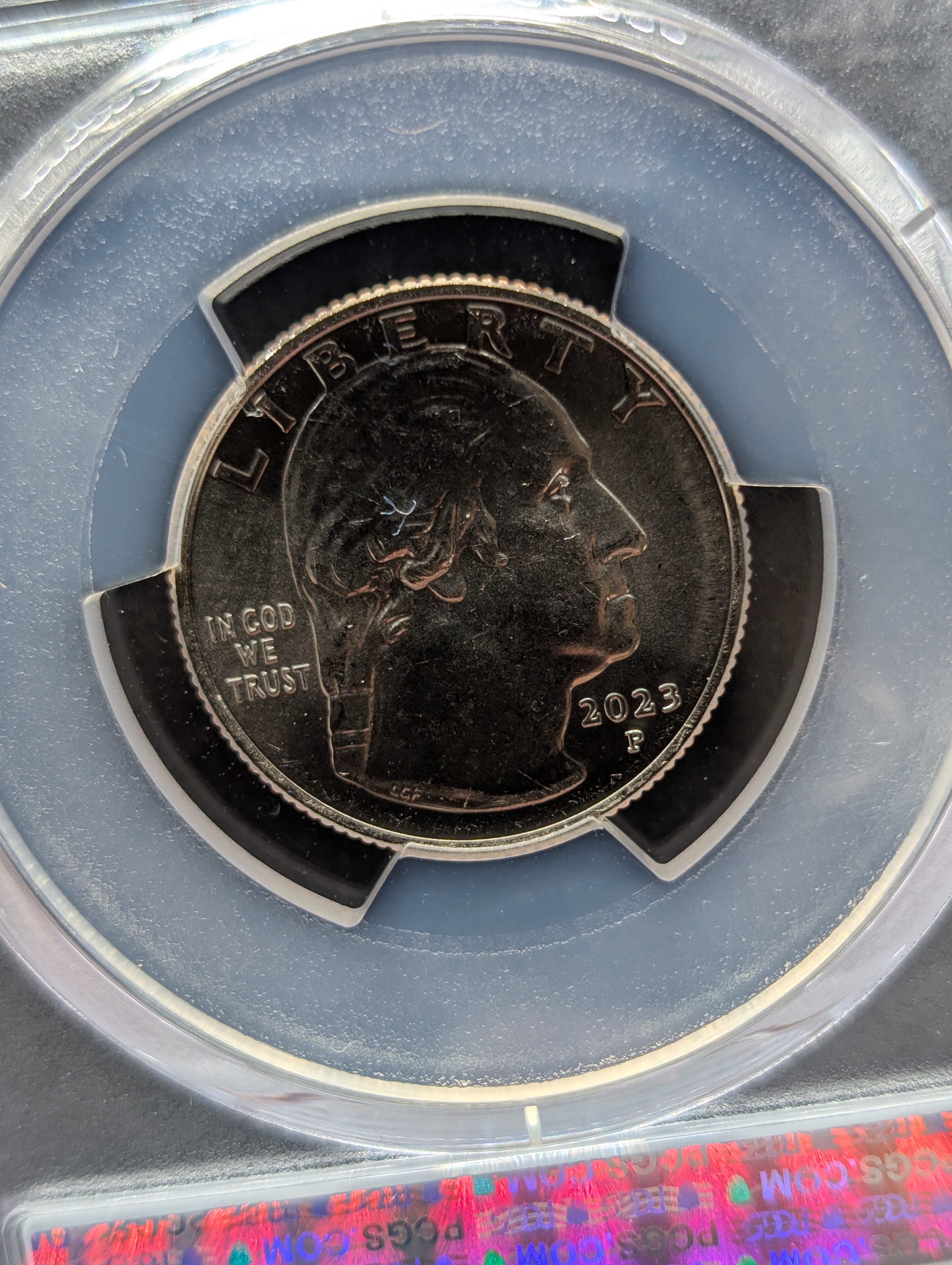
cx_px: 476
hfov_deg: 29.7
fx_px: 1792
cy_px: 632
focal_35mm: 49
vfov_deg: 38.9
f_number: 1.68
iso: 24
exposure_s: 1/34.9
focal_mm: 6.9
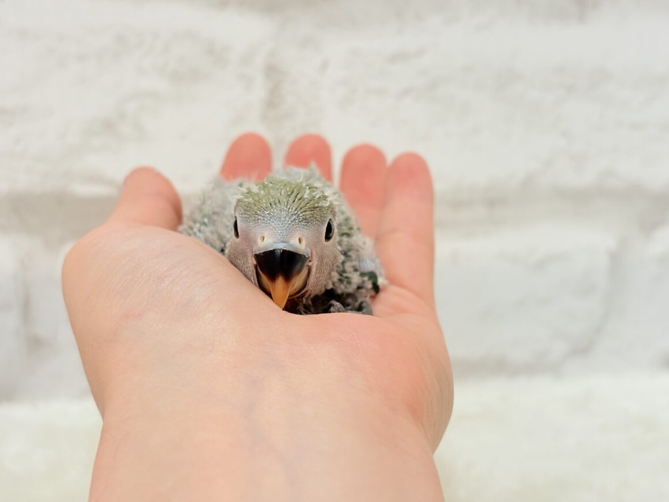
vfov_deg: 27.0
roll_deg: -1.3
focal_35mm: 54
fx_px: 1044
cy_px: 251
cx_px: 337
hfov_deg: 35.5
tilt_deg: -12.6
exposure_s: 1/100
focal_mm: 5.96
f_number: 1.6
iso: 64
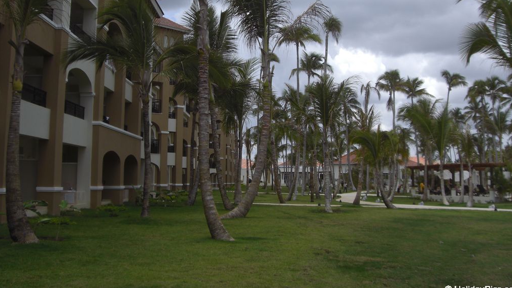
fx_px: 570
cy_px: 103
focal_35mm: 42
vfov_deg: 28.2
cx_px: 259
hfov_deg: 48.3
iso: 64
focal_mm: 6.2
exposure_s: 1/160
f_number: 8
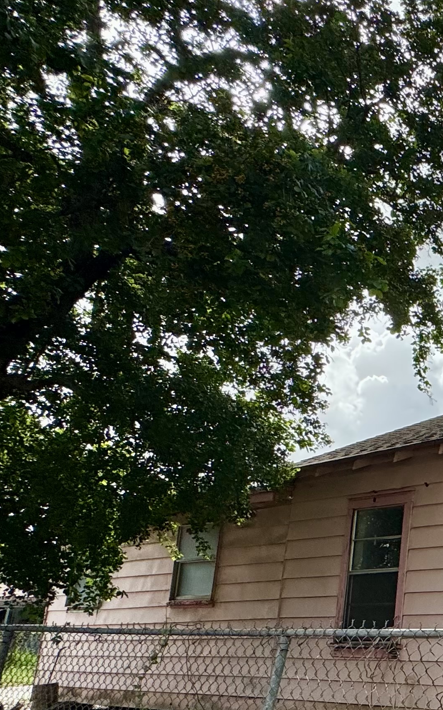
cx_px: 746
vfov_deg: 53.8
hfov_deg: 23.7
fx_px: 676
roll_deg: -0.6
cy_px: 494
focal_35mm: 35
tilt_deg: +10.5
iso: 50
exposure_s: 1/2146
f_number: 2.2
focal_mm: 2.22
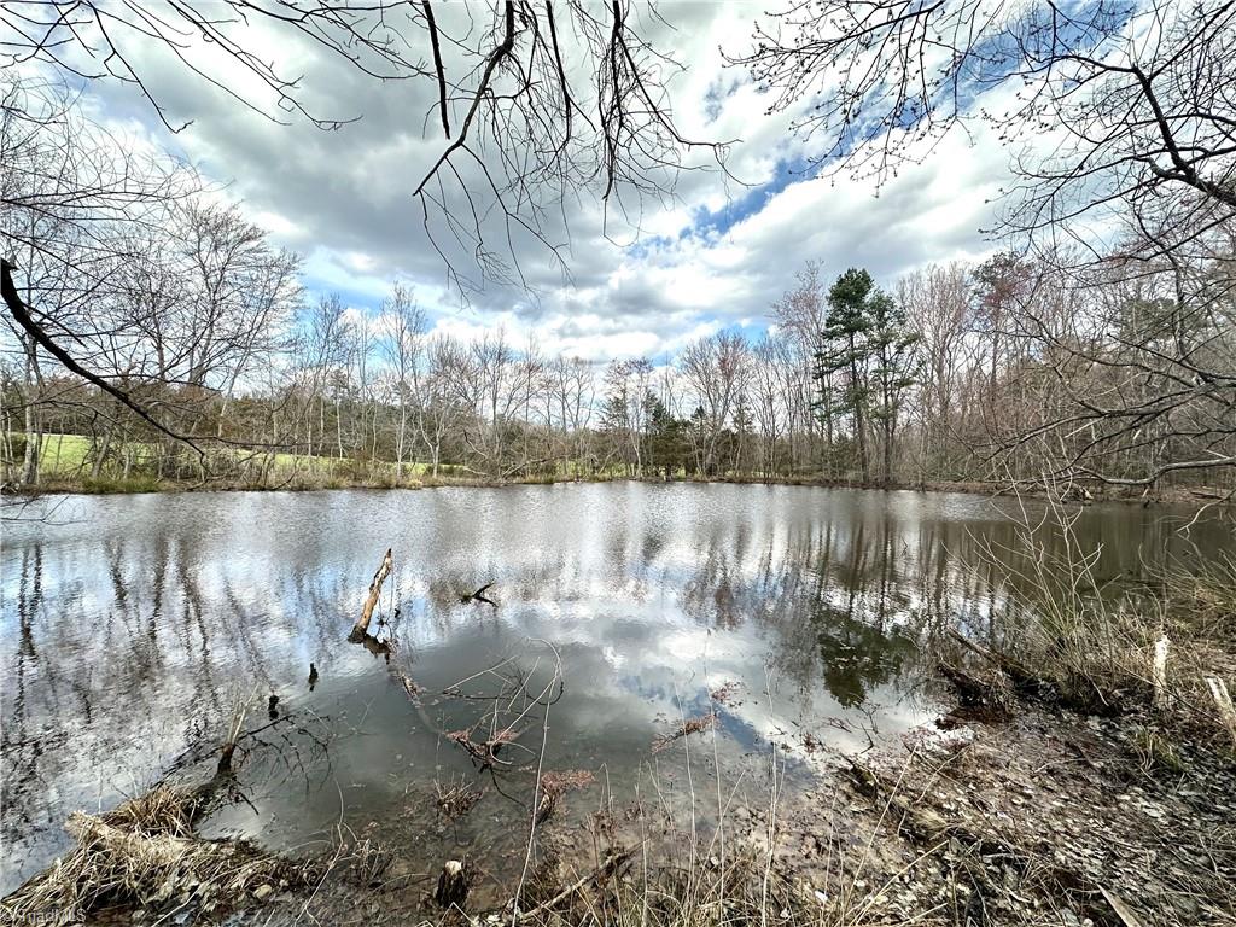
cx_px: 618
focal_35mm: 14
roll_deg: -0.9
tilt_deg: -0.4
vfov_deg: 85.7
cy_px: 464
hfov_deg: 102.1
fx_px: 500
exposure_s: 1/1276
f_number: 2.2
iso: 40
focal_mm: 2.22
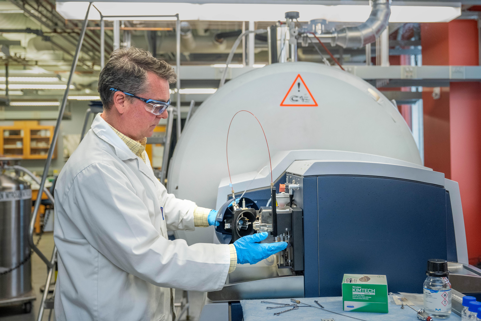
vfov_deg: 34.6
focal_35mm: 38
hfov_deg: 50.1
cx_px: 267
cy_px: 142
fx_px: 513
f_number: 3.5
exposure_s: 1/125
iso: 1600
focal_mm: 34.5
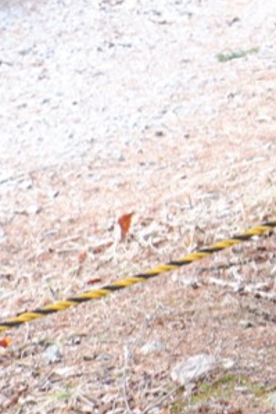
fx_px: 2079
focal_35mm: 181
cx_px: 607
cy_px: 254
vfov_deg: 11.3
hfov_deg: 7.2
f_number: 8
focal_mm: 36.6
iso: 1000
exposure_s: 1/56
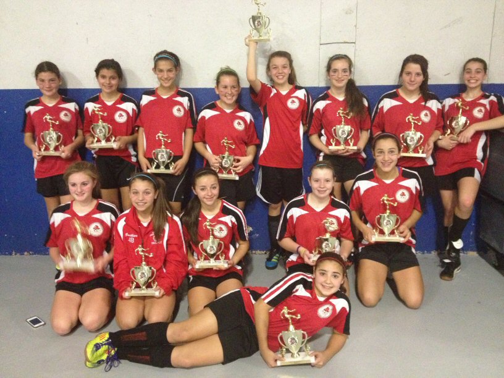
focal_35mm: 35
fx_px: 510
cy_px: 189
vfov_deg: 40.7
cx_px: 252
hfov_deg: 52.6
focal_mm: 4.28
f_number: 2.4
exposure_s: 1/15
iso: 800
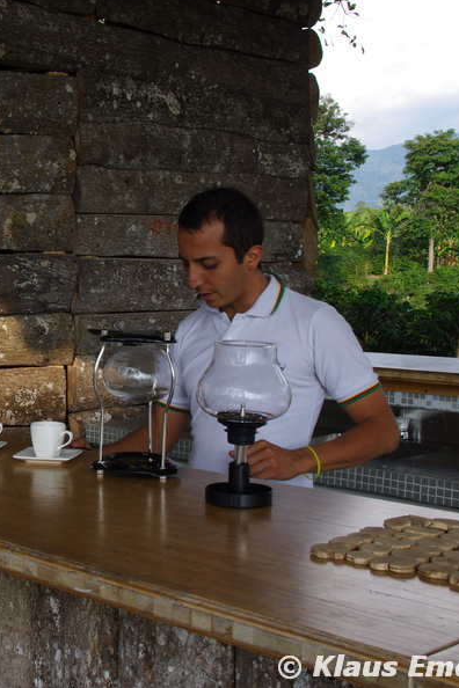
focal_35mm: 59
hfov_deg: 22.1
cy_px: 343
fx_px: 1128
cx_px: -5
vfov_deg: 33.9
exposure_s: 1/125
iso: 200
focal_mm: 26
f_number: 11
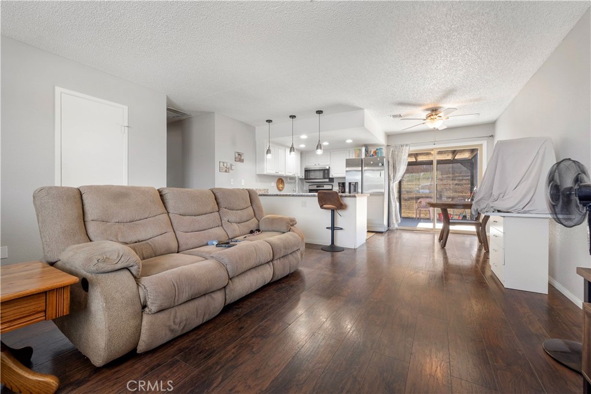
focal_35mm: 14
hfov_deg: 104.2
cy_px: 197
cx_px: 296
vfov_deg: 81.2
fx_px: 230
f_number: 9
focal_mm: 14
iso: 320
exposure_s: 1/4
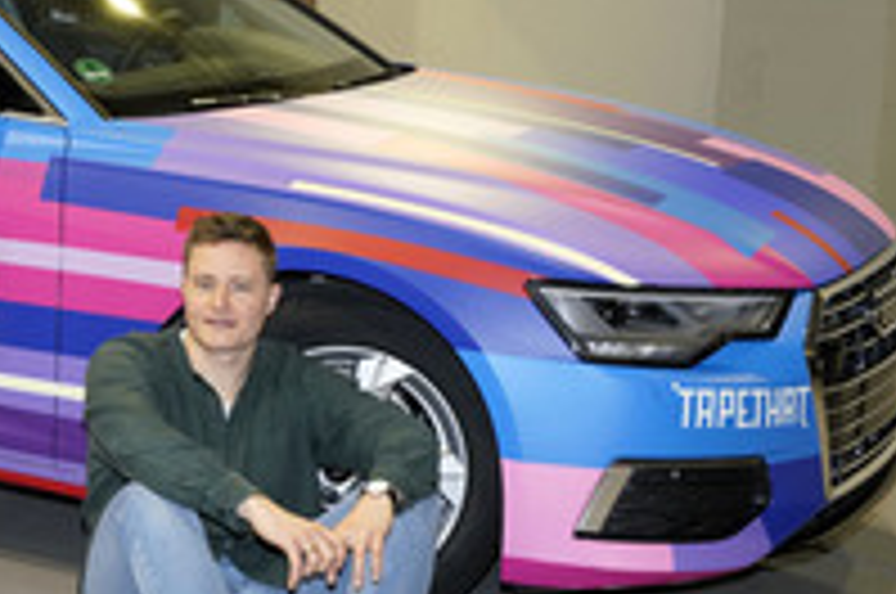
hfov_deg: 21.3
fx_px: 2311
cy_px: 238
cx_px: 25
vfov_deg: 14.6
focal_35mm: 93
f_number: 7.1
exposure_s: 1/60
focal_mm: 41
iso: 1600
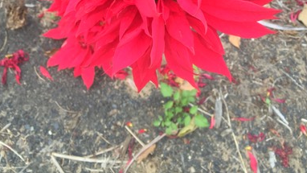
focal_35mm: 43
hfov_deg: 47.4
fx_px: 350
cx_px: 154
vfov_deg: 25.0
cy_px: -35
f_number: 2.2
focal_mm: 4.15
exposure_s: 1/176
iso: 32
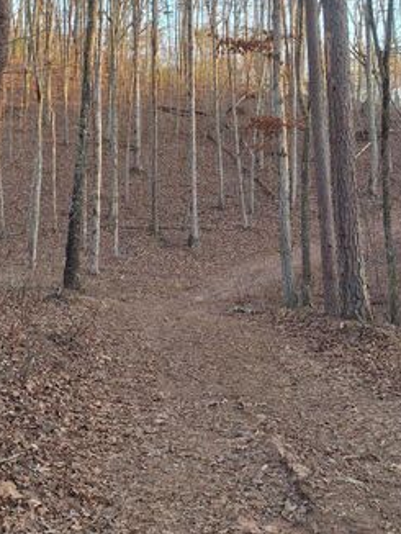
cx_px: 190
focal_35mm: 47
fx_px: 725
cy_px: 165
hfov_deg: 30.9
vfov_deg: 39.8
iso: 40
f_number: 1.8
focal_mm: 5.54
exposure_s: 1/207
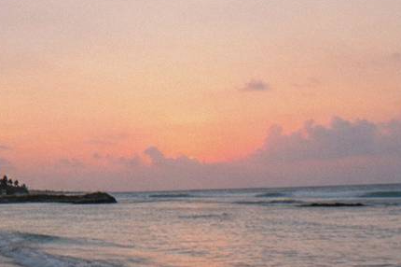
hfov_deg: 17.6
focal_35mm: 114
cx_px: 12
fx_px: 1269
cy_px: 267
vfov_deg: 11.9
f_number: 3.5
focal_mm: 49
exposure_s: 1/80
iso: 4000
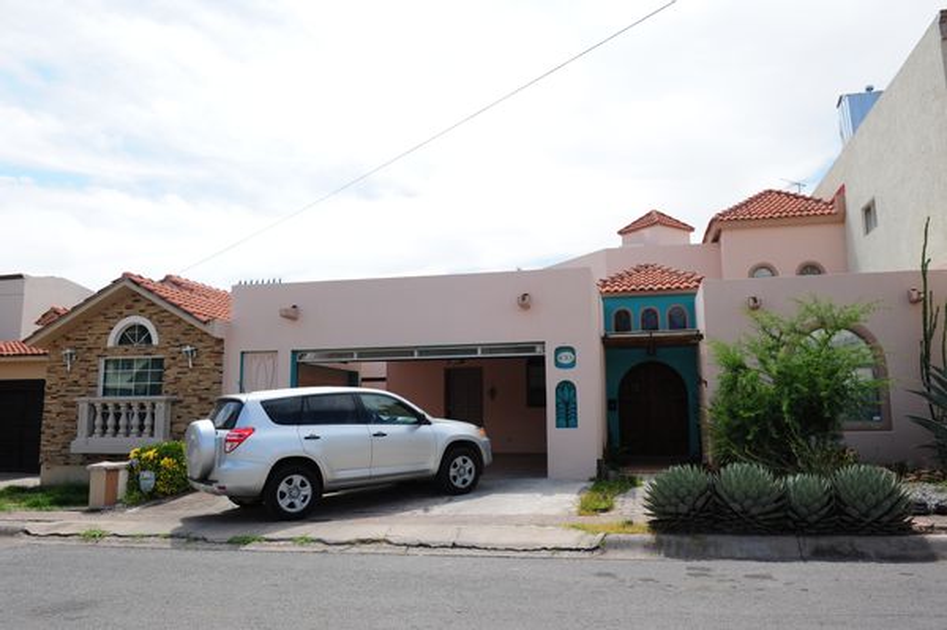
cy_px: 315
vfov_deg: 47.9
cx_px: 474
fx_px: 710
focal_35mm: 27
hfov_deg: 67.4
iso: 200
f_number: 10
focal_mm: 27
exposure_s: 1/200
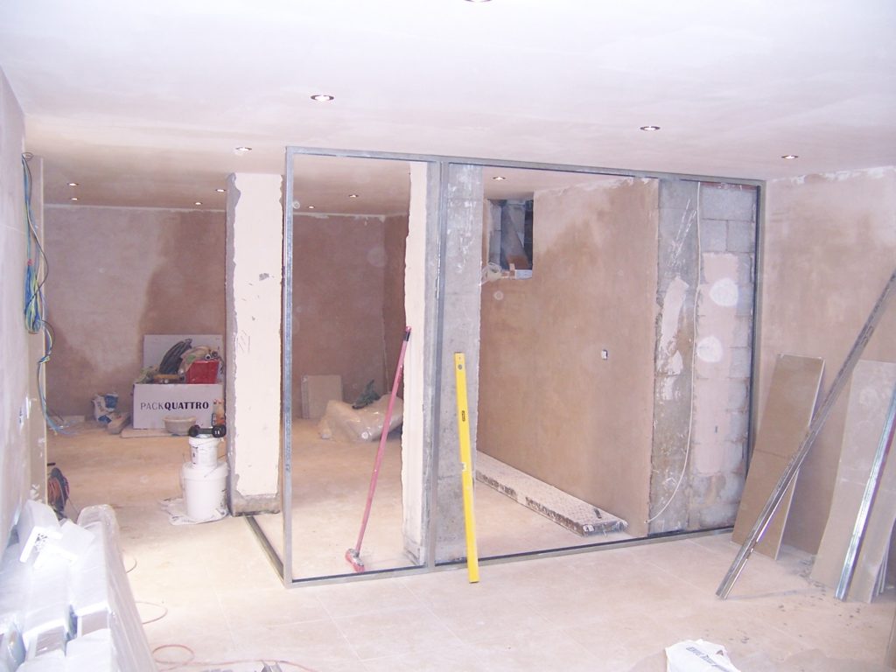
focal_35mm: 33
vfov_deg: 42.9
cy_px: 336
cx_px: 448
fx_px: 854
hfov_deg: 55.4
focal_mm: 5.5
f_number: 2.8
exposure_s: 1/60
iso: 140
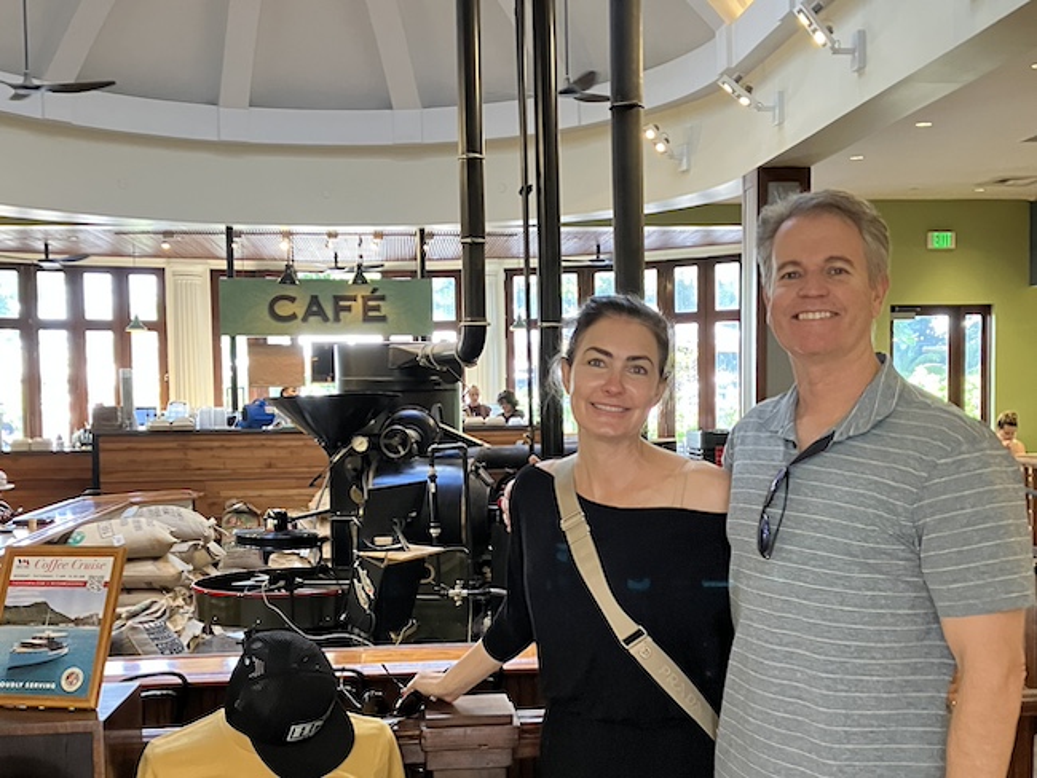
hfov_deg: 63.4
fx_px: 839
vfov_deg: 49.8
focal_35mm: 28
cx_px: 518
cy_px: 389
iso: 250
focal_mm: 3.99
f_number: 1.8
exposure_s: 1/60
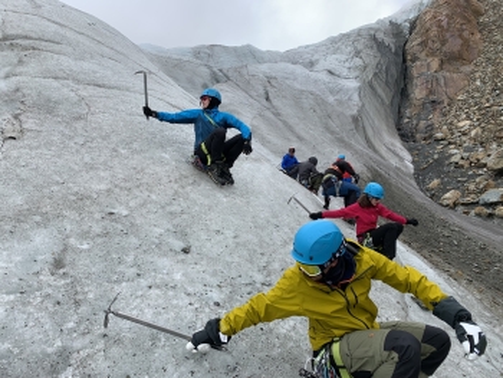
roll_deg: +5.5
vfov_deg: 53.1
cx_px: 252
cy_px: 189
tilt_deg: +2.5
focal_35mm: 26
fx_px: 378
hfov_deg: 67.3
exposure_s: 1/802
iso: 25
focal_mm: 4.25
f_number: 1.8
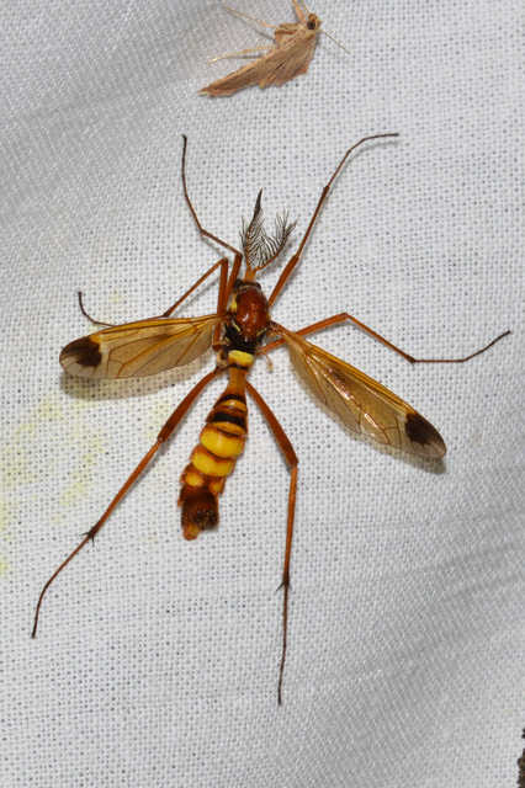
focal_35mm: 150
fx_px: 3285
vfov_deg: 13.7
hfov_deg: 9.1
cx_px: 262
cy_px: 394
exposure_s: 1/200
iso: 100
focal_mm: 100
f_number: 20
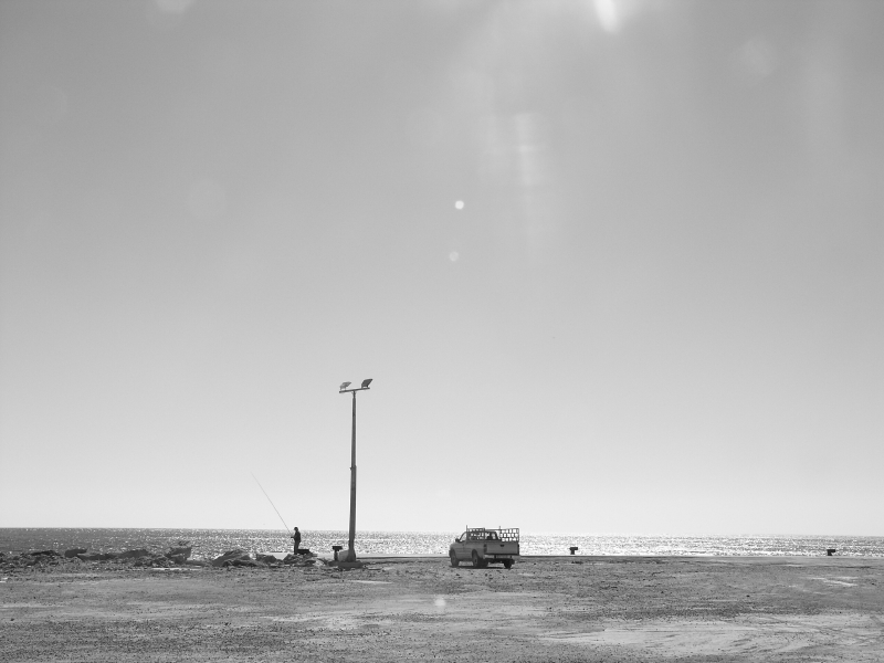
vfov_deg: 37.7
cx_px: 442
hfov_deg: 49.0
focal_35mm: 38
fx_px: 970
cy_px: 332
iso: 64
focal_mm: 9.86
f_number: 8
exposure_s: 1/400
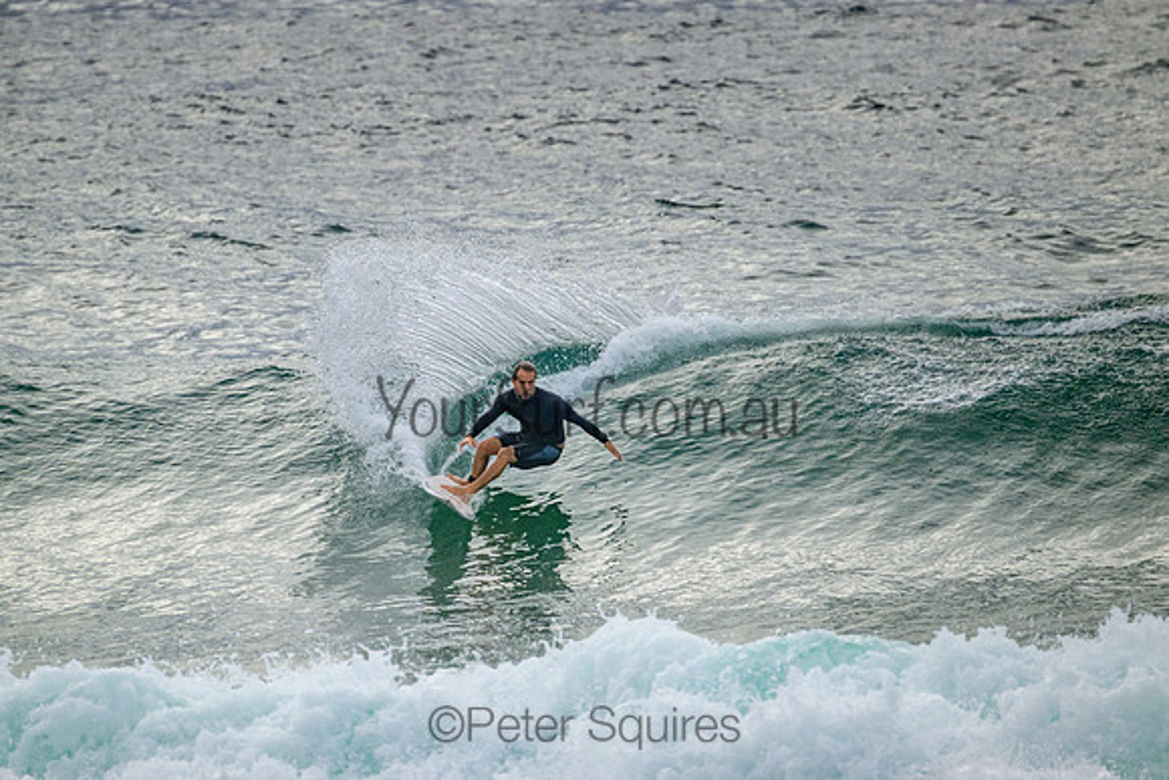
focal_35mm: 817
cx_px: 572
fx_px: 26530
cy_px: 398
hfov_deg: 2.5
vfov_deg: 1.7
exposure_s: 1/2000
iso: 1250
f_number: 11
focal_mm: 800
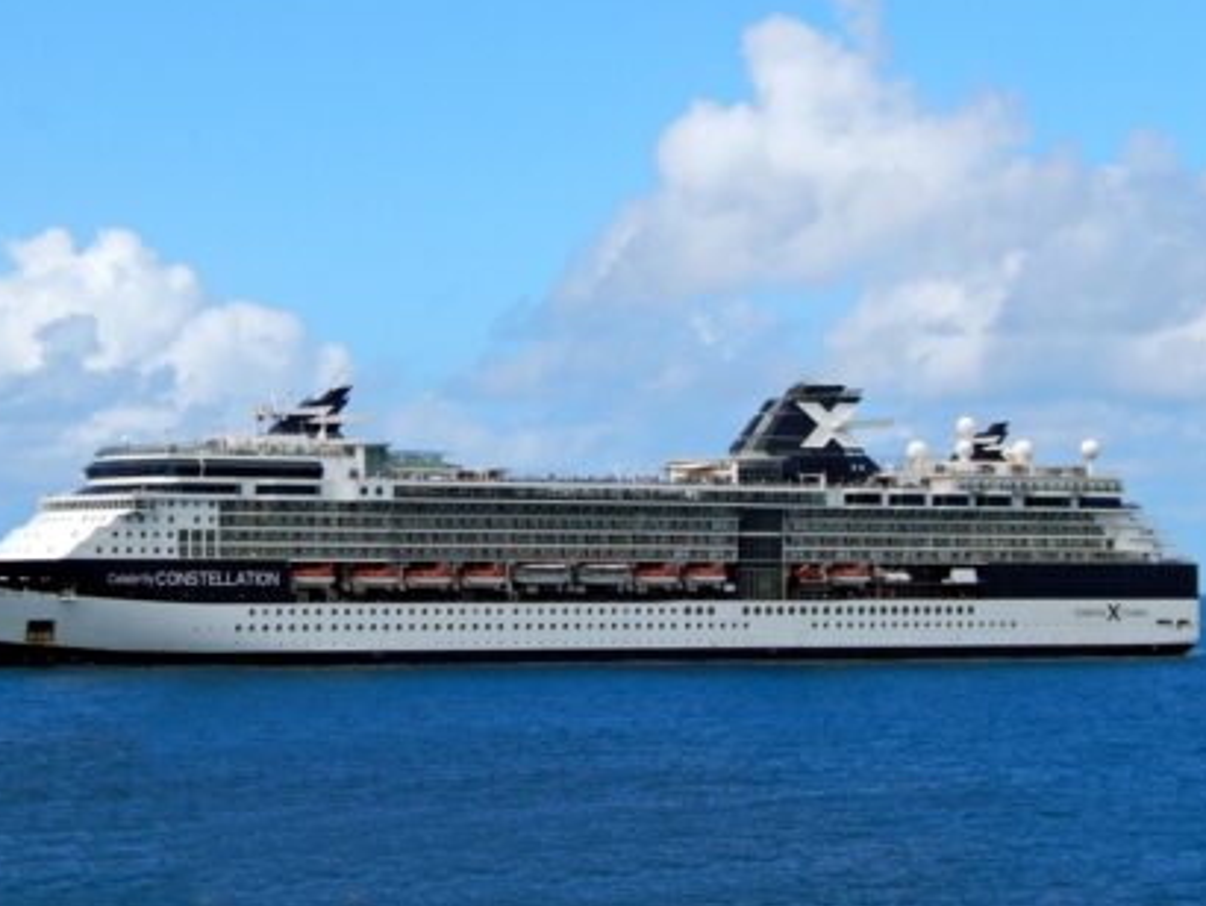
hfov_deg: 17.9
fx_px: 3835
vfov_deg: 13.5
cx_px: 518
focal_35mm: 110
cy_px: 447
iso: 125
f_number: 4.4
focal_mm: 16.6
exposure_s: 1/1250
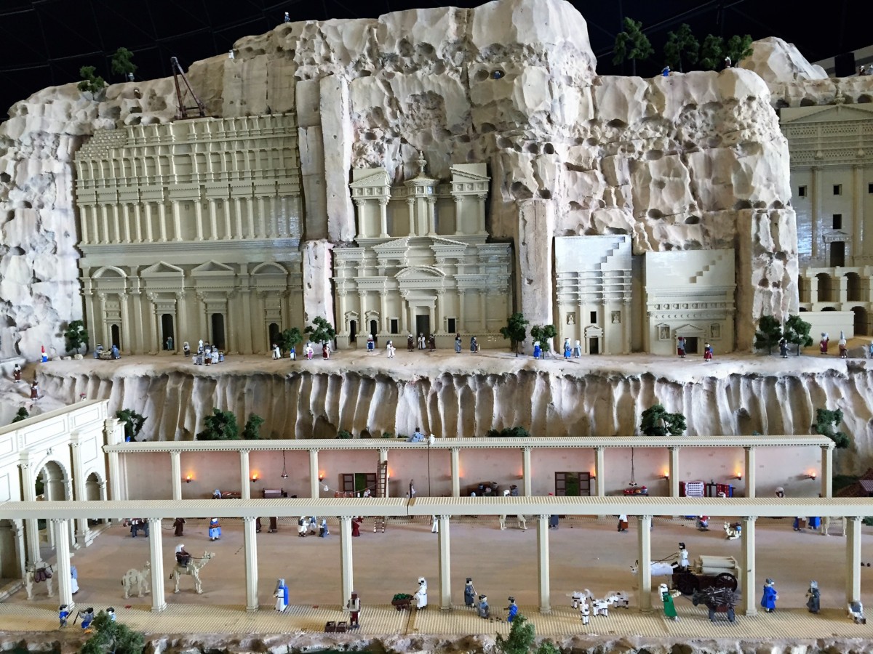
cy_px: 327
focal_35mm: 29
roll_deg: +1.0
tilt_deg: -4.8
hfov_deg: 61.7
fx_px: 731
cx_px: 436
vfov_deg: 48.2
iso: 100
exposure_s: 1/30
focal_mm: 4.15
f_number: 2.2
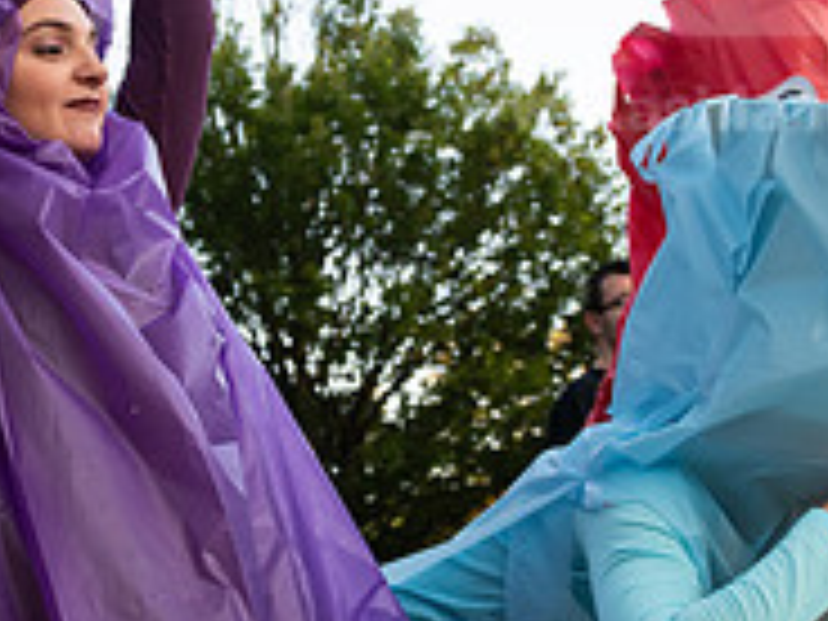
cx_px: 252
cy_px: 205
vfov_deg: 17.9
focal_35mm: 82
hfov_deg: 23.7
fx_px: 1961
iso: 640
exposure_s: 1/400
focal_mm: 27
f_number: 4
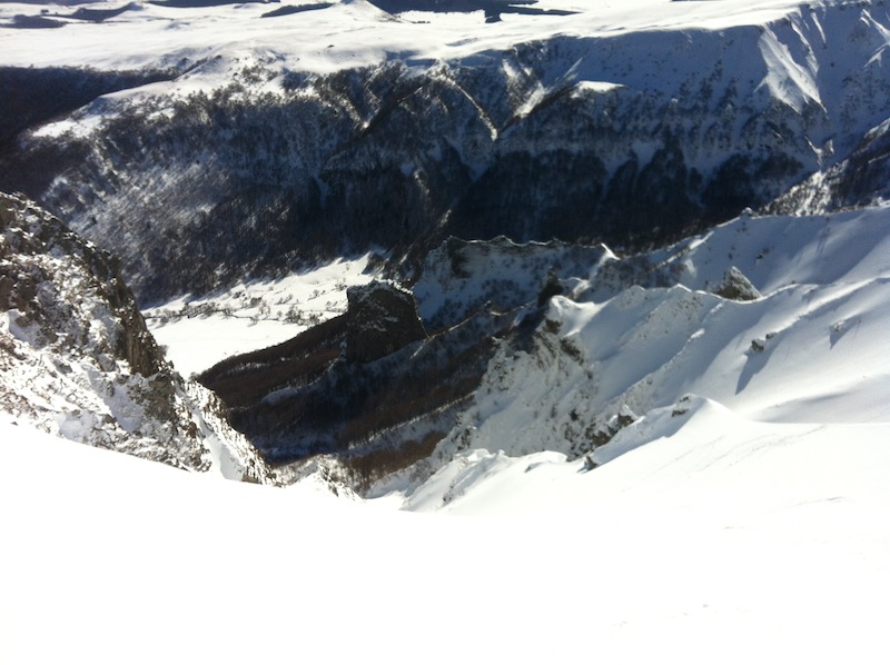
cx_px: 445
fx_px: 899
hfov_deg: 52.7
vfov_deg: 40.6
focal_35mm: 35
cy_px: 332
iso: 80
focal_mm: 3.85
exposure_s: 1/3771
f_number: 2.8
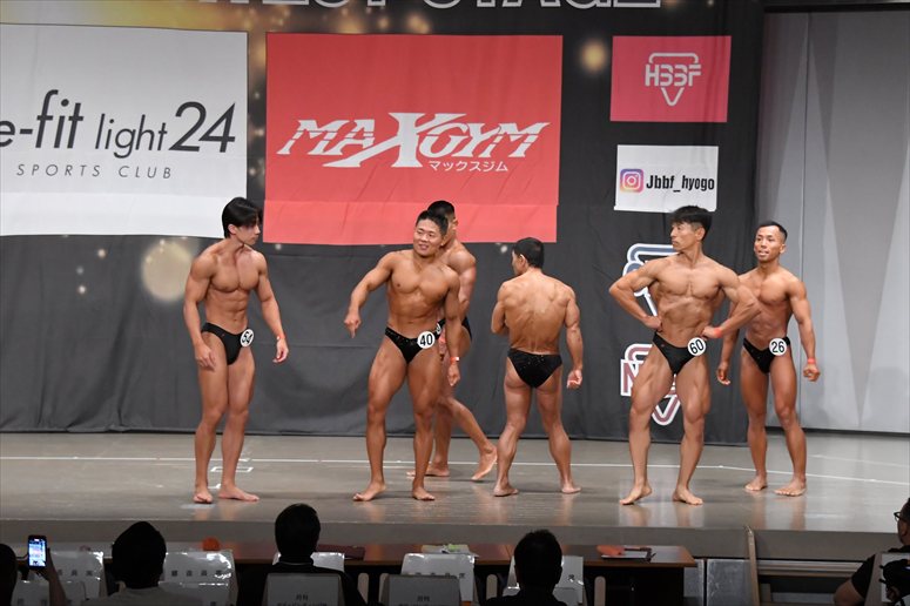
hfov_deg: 17.5
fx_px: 2956
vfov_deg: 11.7
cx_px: 455
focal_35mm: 117
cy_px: 303
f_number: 5.6
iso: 6400
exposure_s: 1/400
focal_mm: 78
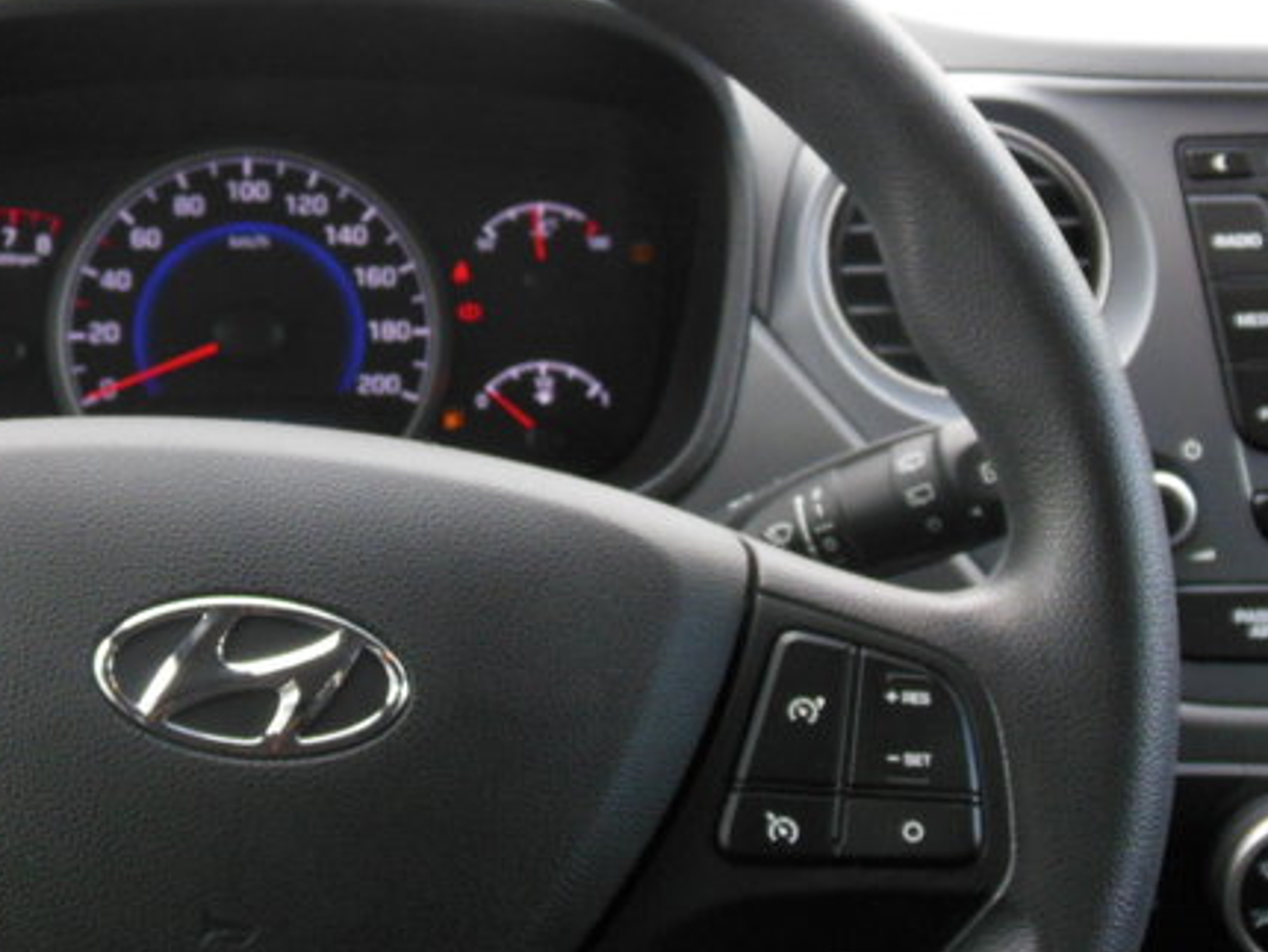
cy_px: 377
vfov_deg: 19.4
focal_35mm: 76
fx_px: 2785
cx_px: 372
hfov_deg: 25.4
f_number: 3.8
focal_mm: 7.7
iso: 400
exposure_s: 1/160
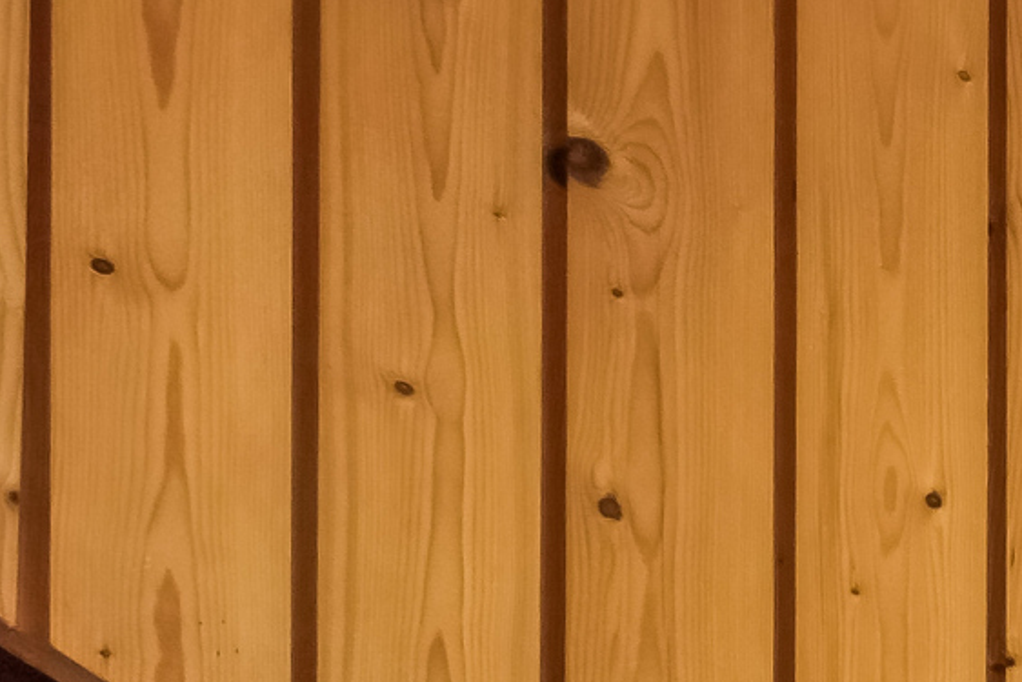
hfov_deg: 9.8
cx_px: 3504
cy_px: 2247
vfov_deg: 9.4
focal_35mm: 102
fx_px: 2896
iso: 200
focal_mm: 14
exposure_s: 1/25
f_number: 9
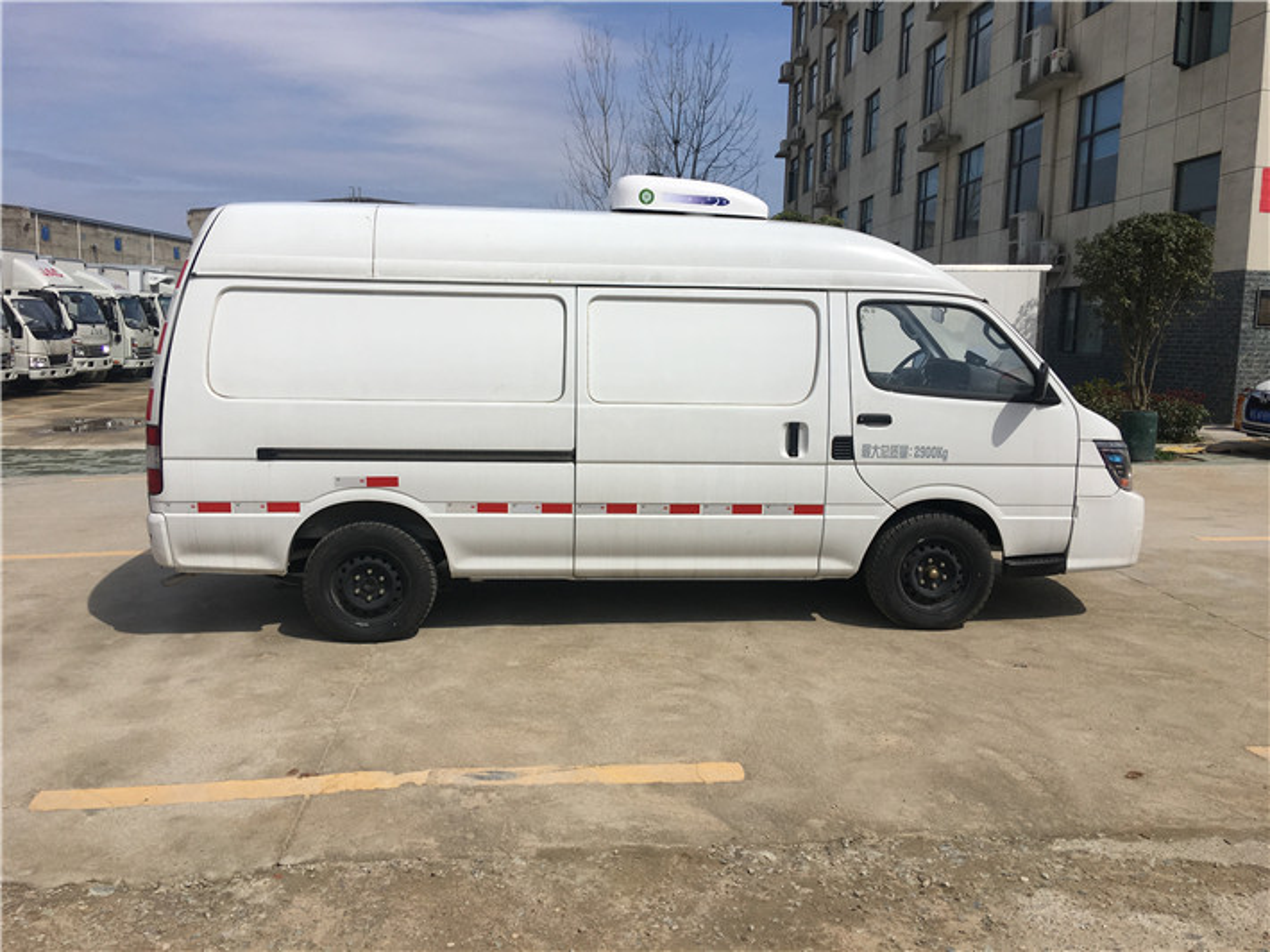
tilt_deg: -6.0
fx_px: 1064
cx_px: 635
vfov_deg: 48.2
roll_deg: -1.5
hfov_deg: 61.7
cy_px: 476
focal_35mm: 29
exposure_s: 1/3663
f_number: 2.2
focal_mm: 4.15
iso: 25
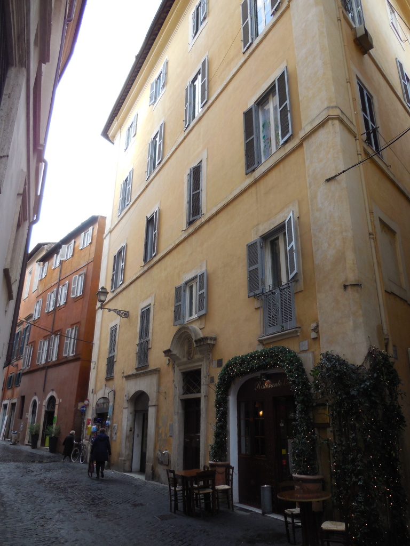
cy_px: 273
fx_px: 395
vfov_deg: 69.4
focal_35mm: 25
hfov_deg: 54.9
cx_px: 205
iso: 125
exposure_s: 1/250
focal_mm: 4.5
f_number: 3.1
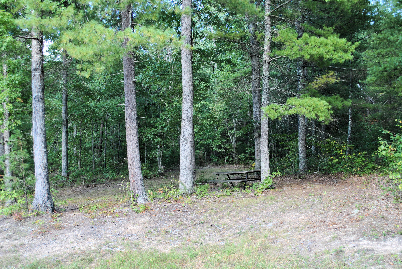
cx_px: 201
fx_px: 436
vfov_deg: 34.3
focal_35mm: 39
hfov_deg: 49.5
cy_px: 134
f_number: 5
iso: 200
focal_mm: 26
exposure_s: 1/100
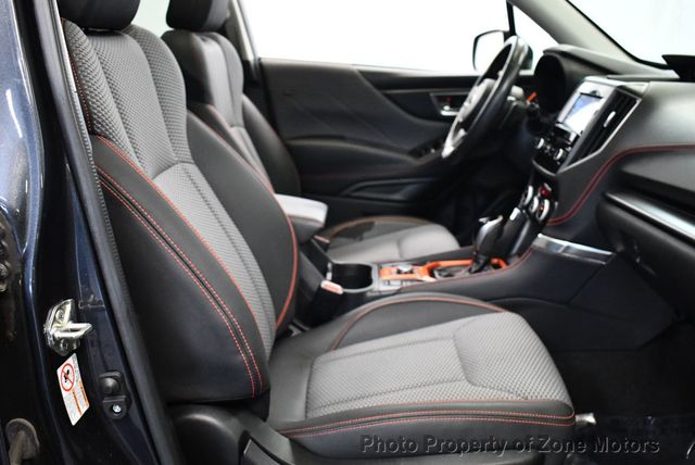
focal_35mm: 36
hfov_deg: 53.1
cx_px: 348
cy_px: 232
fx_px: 696
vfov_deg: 36.9
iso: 3200
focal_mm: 18
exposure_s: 1/125
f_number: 3.5
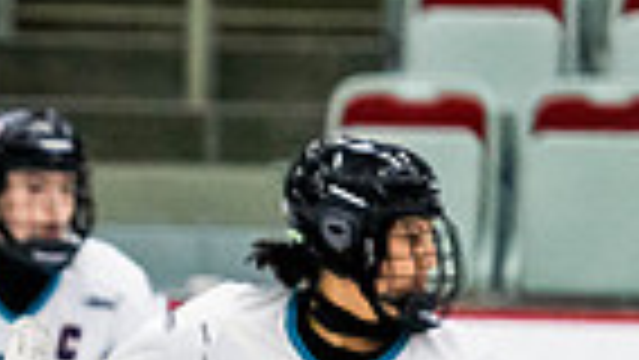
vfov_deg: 1.3
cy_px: 727
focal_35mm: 926
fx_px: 15696
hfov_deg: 2.3
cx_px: -758
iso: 2500
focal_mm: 160
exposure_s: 1/640
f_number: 2.8
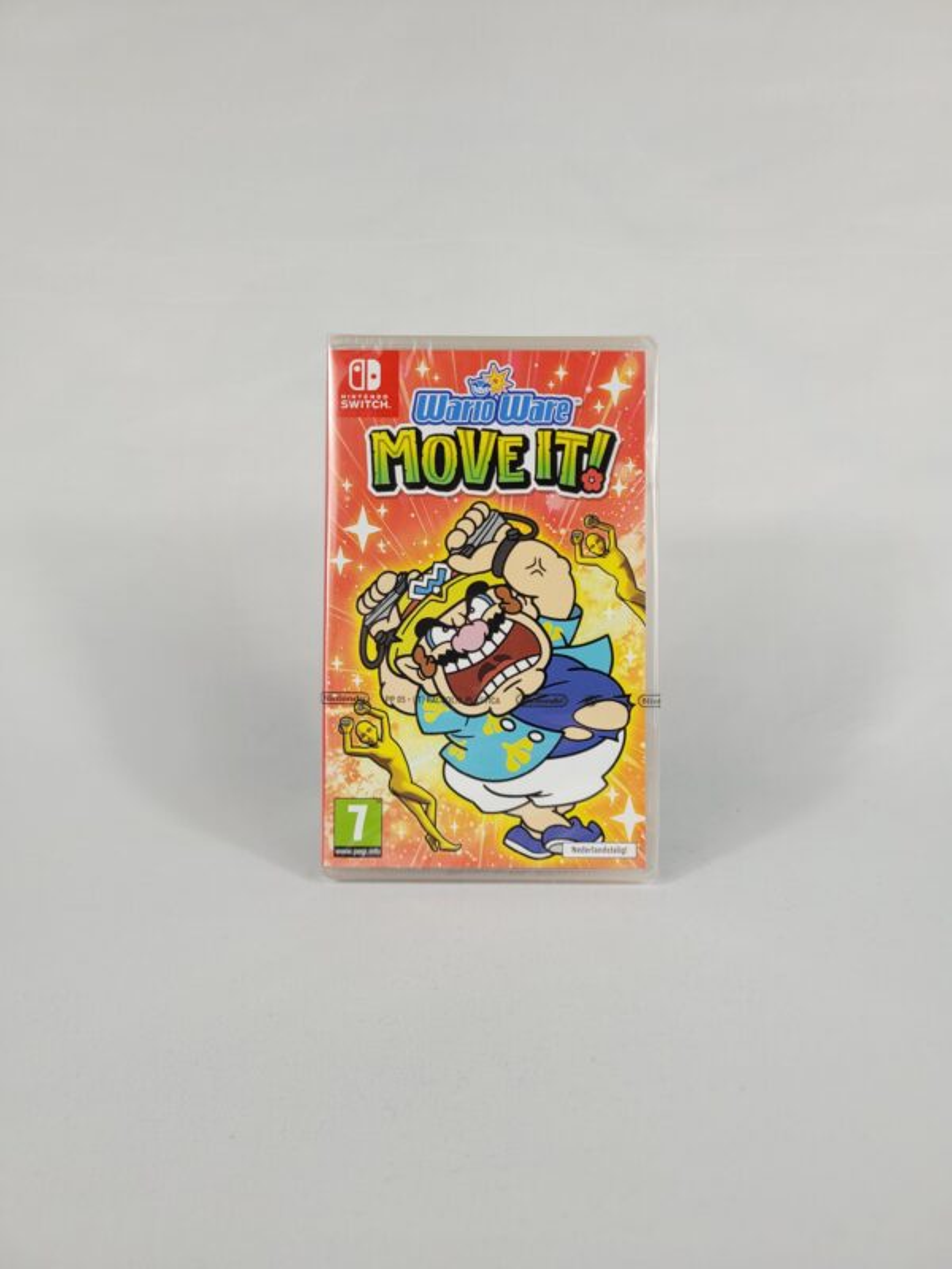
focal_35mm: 26
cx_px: 476
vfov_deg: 67.3
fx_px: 953
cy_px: 634
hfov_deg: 53.1
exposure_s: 1/272
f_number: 1.8
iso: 40
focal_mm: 5.4
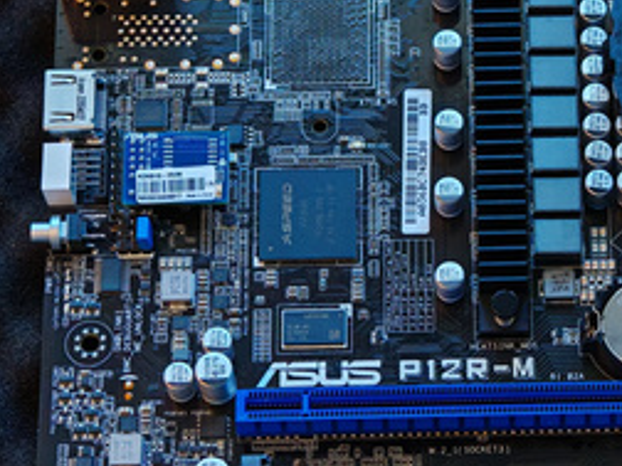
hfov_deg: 12.1
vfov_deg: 9.2
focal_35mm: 162
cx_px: 595
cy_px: 155
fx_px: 2911
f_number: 2.6
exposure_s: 1/100
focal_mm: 15.38
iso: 2000
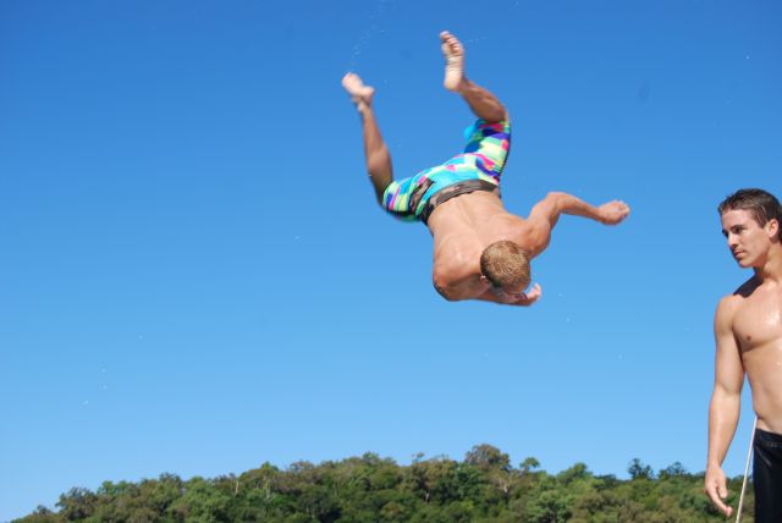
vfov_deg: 22.7
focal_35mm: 60
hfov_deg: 33.4
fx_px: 1304
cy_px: 262
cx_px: 391
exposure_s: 1/250
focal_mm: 40
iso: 100
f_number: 8
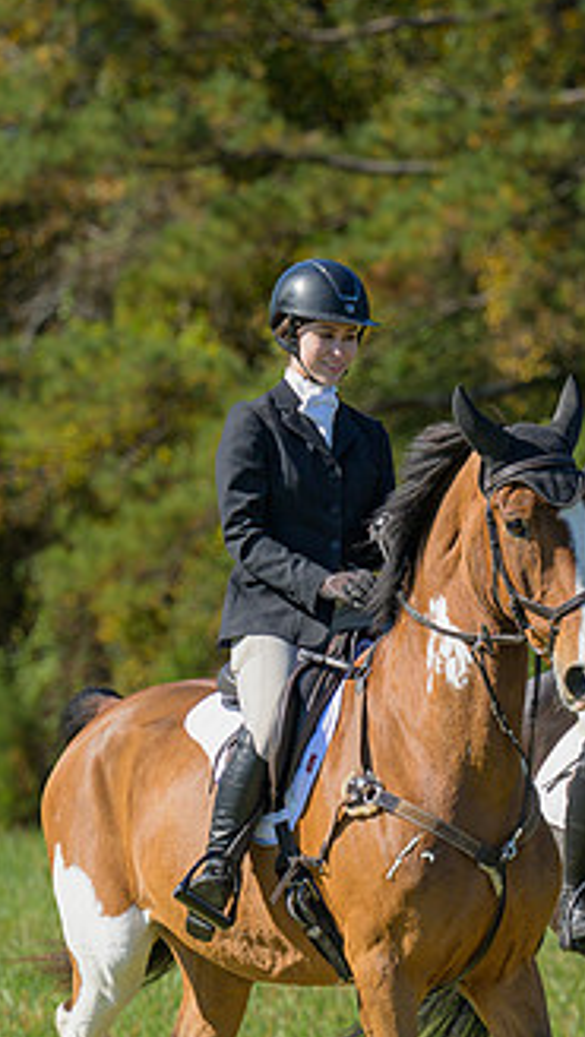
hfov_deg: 3.9
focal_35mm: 314
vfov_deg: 6.9
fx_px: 8641
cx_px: 671
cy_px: 556
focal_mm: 135
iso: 200
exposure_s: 1/800
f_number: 4
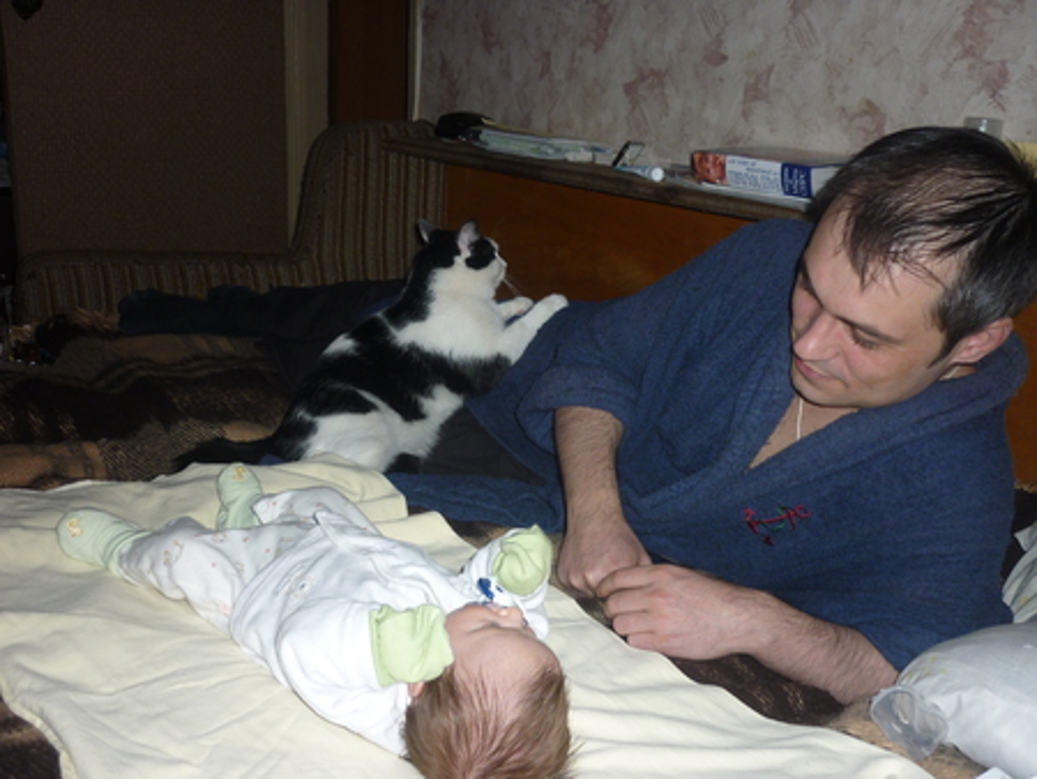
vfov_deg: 43.0
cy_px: 390
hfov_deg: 55.3
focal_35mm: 33
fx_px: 989
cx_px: 518
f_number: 2.8
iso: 100
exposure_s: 1/125
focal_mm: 5.5
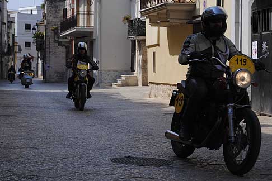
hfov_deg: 24.6
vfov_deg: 16.6
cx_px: 136
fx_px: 623
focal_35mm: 82
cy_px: 90
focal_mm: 55
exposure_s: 1/1000
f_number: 5.6
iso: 200
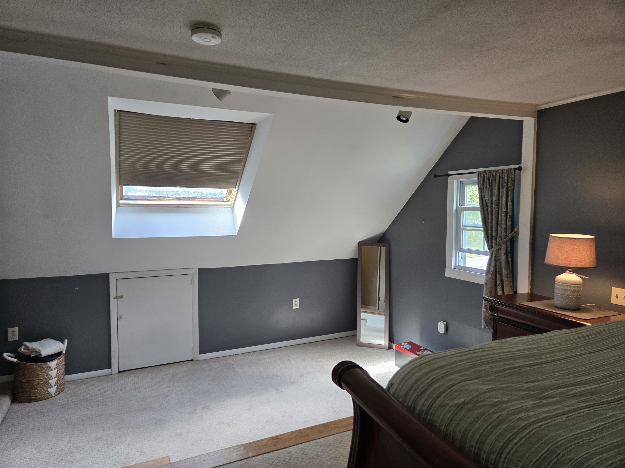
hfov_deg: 73.9
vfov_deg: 58.9
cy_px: 234
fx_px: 415
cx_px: 312
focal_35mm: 23
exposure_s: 1/120
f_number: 1.8
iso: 160
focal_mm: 5.4
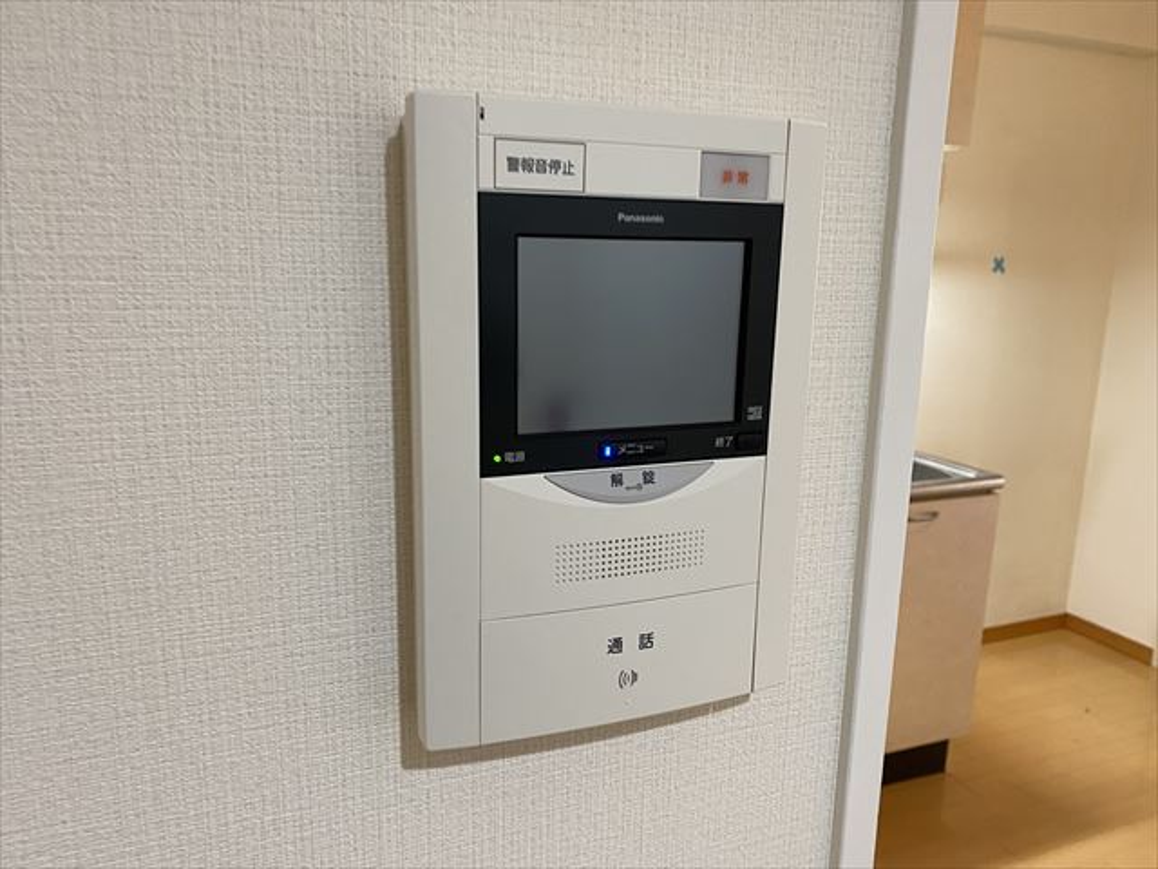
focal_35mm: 26
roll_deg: -0.7
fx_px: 870
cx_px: 579
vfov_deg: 53.1
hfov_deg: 67.3
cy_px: 434
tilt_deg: -13.3
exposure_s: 1/50
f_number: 1.8
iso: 125
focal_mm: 4.25
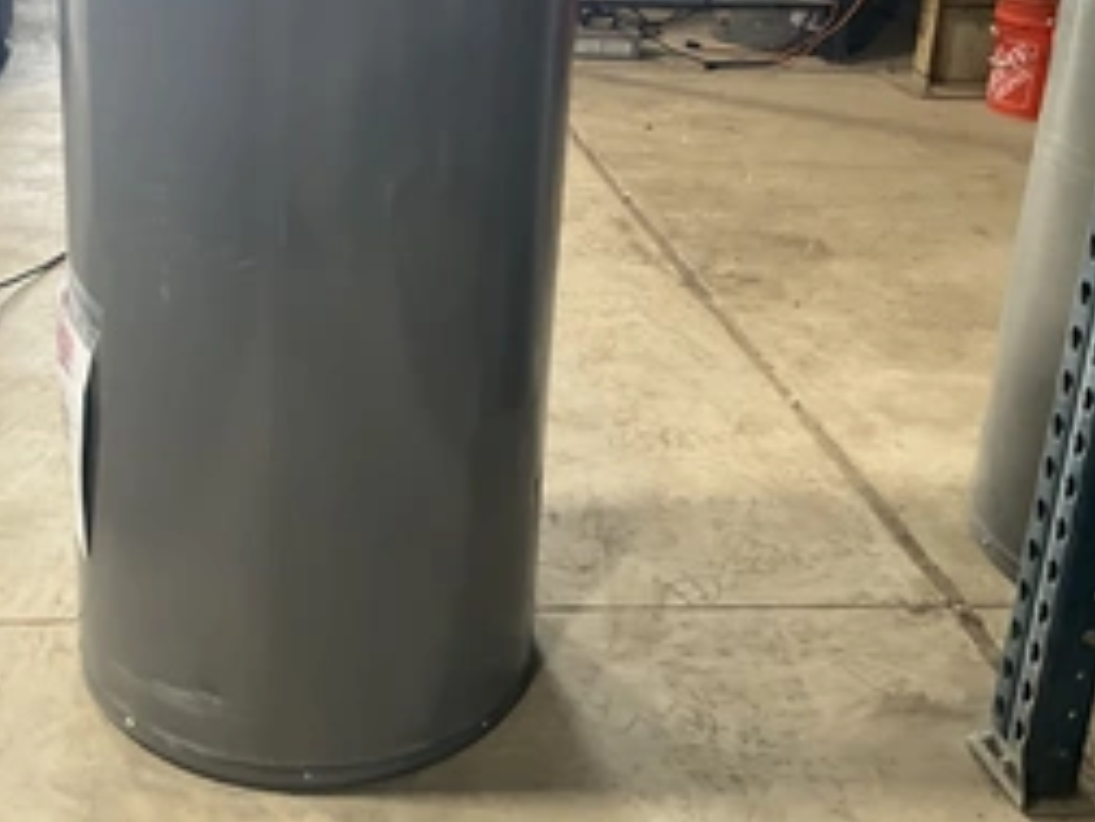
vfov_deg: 30.8
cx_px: 326
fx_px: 1455
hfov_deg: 40.5
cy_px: 174
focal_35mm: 46
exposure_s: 1/60
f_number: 1.8
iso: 160
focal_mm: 3
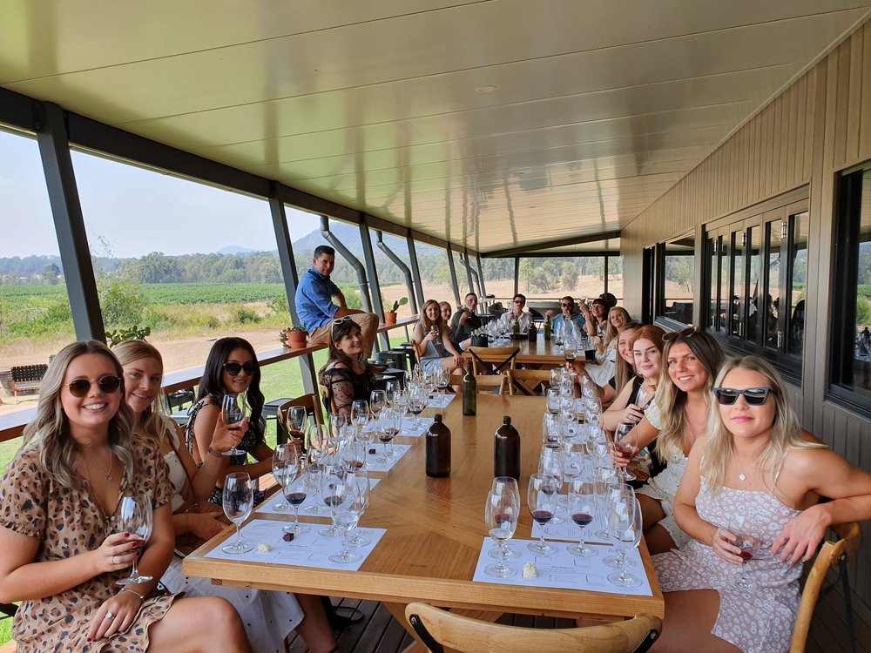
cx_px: 436
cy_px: 326
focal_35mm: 26
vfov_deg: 53.1
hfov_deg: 67.3
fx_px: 654
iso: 50
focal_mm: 4.32
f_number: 2.4
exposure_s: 1/552
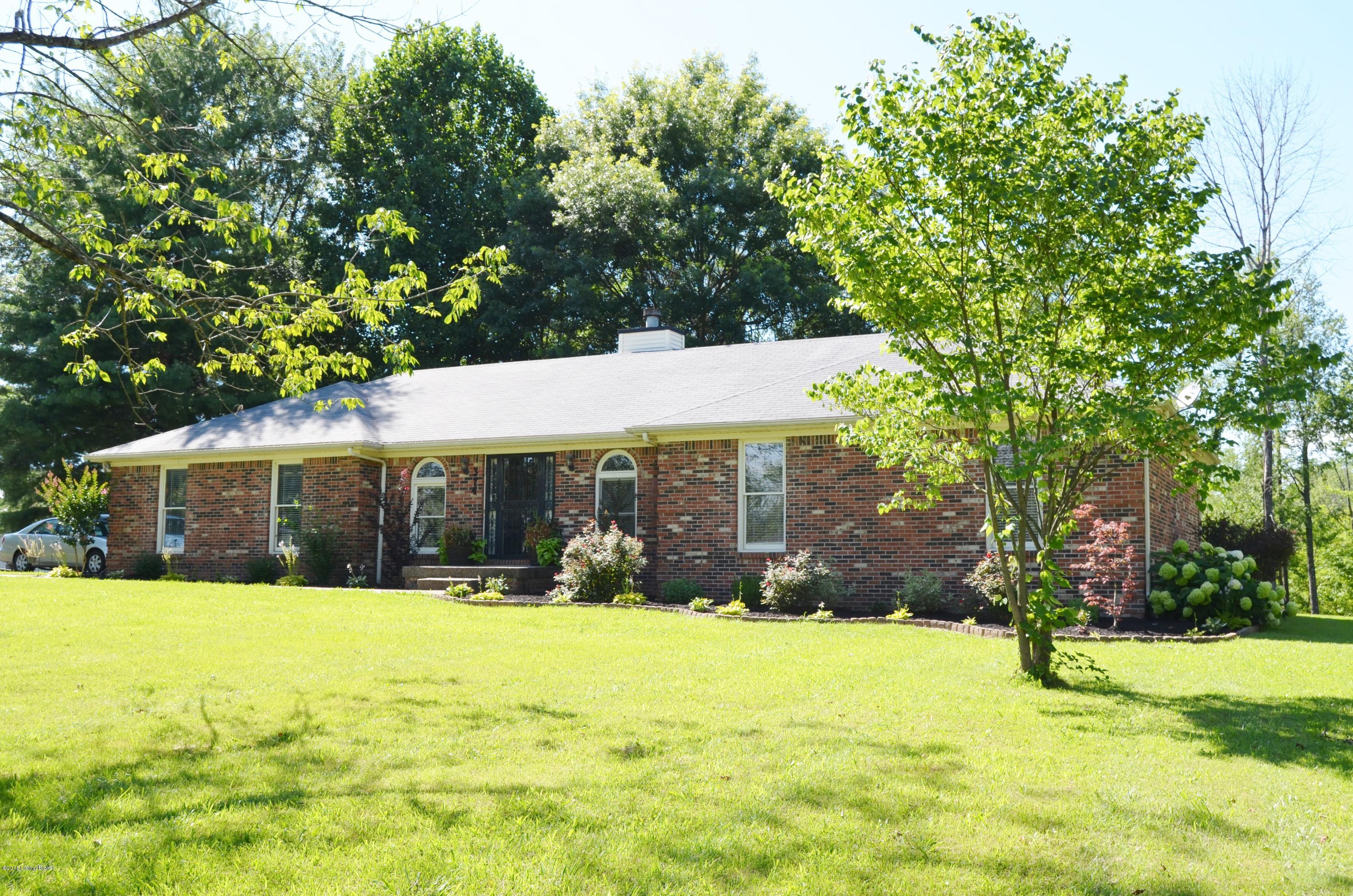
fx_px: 1294
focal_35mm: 34
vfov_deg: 38.2
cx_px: 676
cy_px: 448
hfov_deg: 55.2
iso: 200
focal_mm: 23
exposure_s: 1/250
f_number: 8
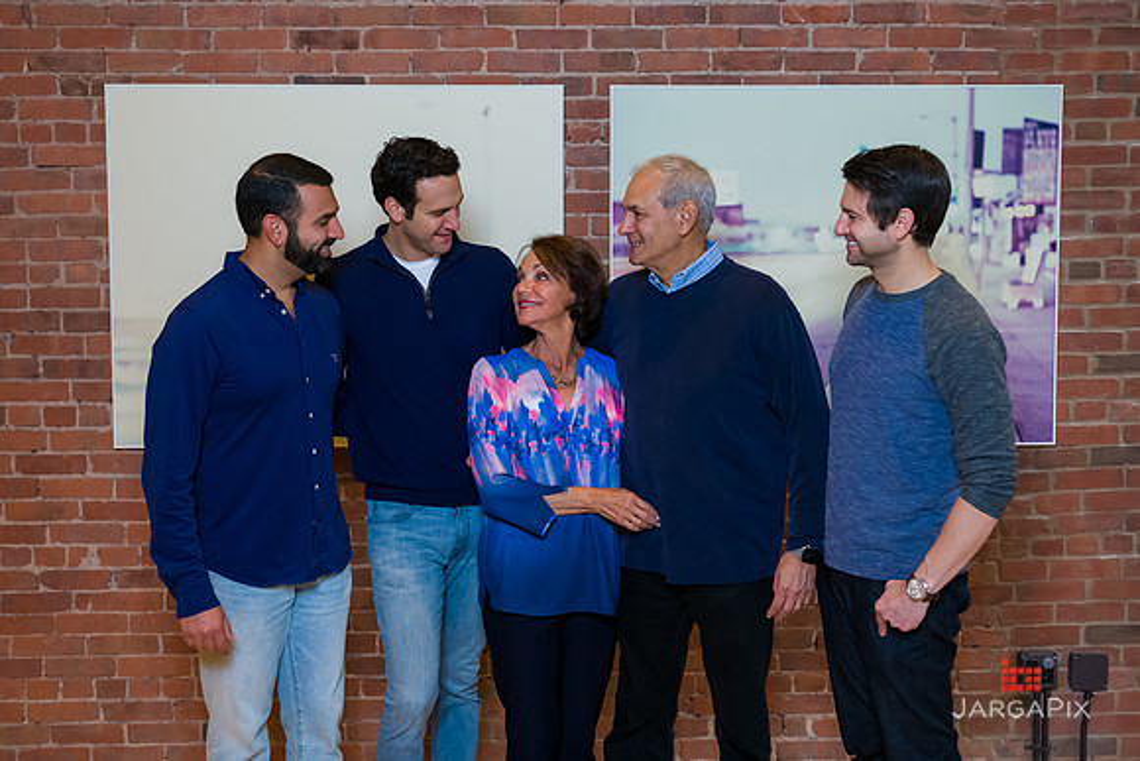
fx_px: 1435
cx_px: 564
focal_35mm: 45
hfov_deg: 43.3
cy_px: 330
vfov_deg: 29.7
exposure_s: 1/200
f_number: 3.2
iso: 1250
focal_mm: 40
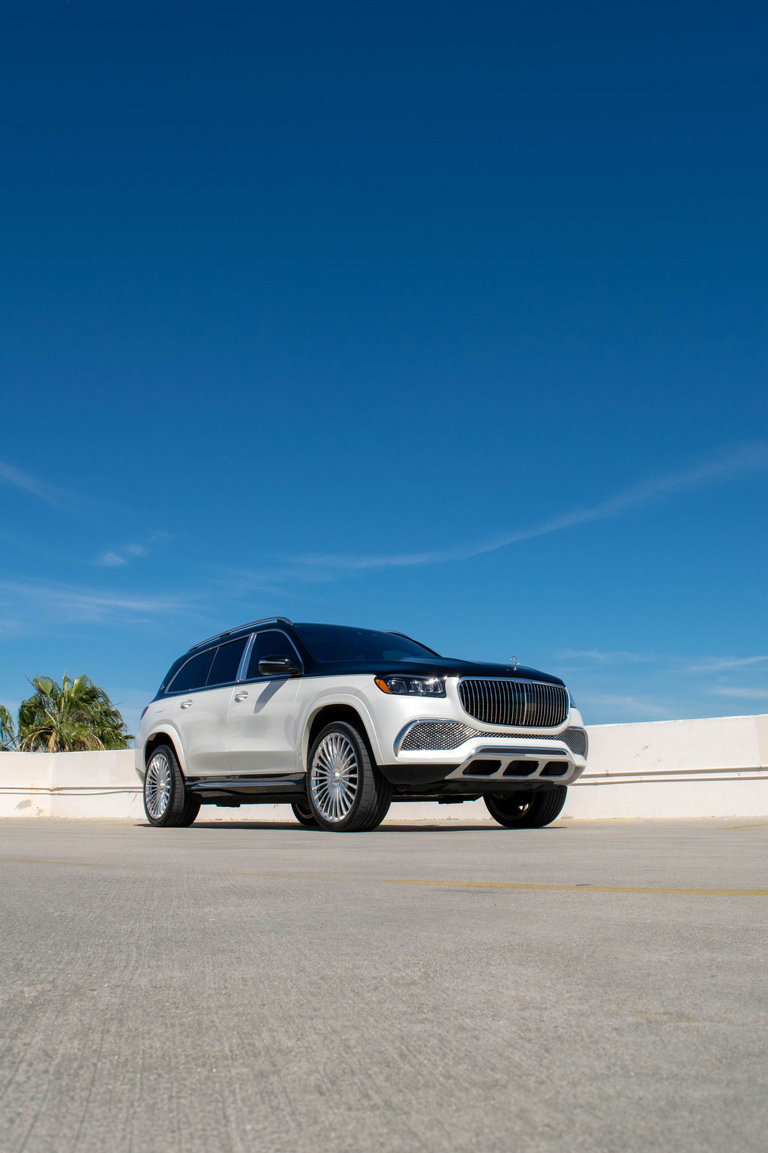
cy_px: 576
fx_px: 960
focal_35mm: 30
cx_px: 384
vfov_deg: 61.9
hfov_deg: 43.6
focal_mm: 20
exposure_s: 1/500
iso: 220
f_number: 11
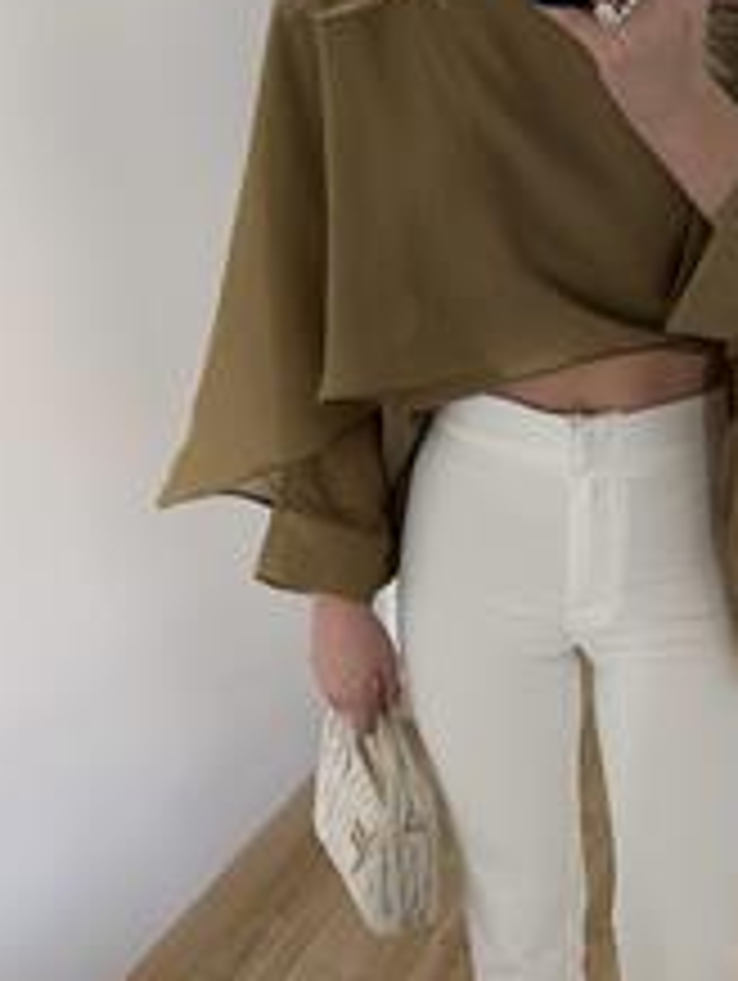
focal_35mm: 44
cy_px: 693
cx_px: 585
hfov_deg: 32.1
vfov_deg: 42.0
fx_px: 1248
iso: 200
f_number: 1.78
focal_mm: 6.76
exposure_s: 1/64
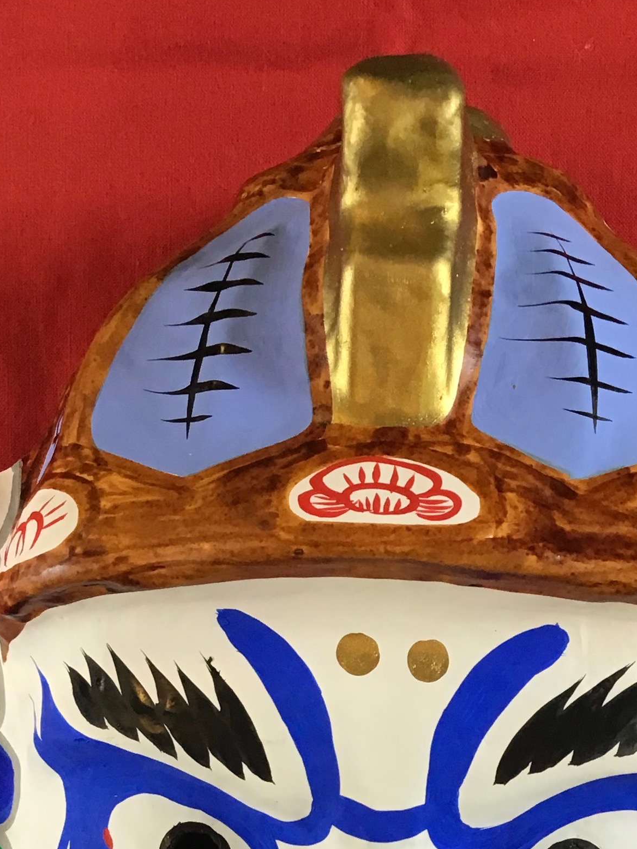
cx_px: 383
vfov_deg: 28.2
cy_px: 831
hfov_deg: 22.6
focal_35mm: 65
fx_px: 1595
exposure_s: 1/33
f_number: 2.4
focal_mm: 3.3
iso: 100
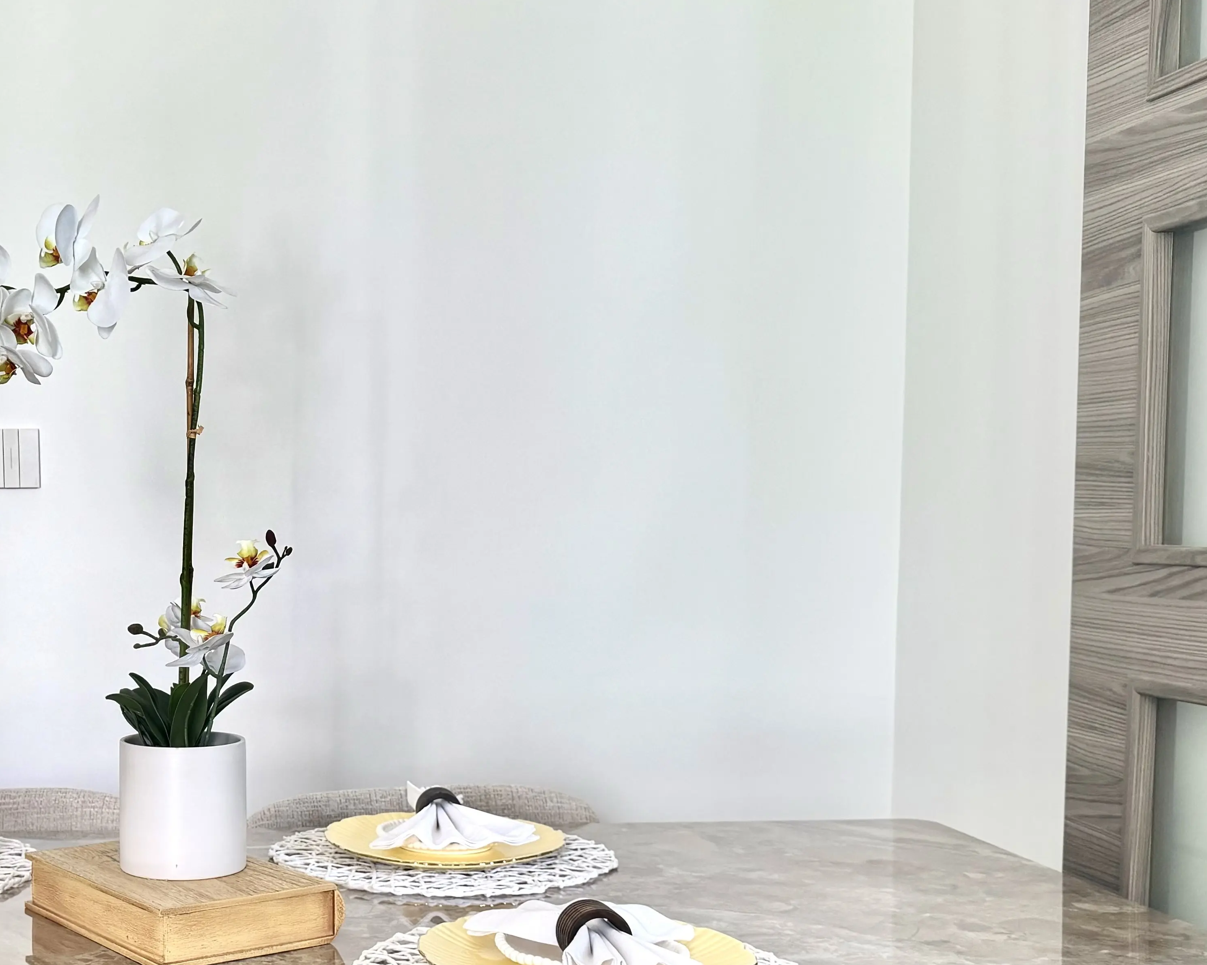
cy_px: 640
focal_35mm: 45
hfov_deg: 39.5
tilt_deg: -4.4
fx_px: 1607
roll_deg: +0.4
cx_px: 233
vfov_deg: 33.2
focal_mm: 6.76
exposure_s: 1/121
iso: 100
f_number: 1.78
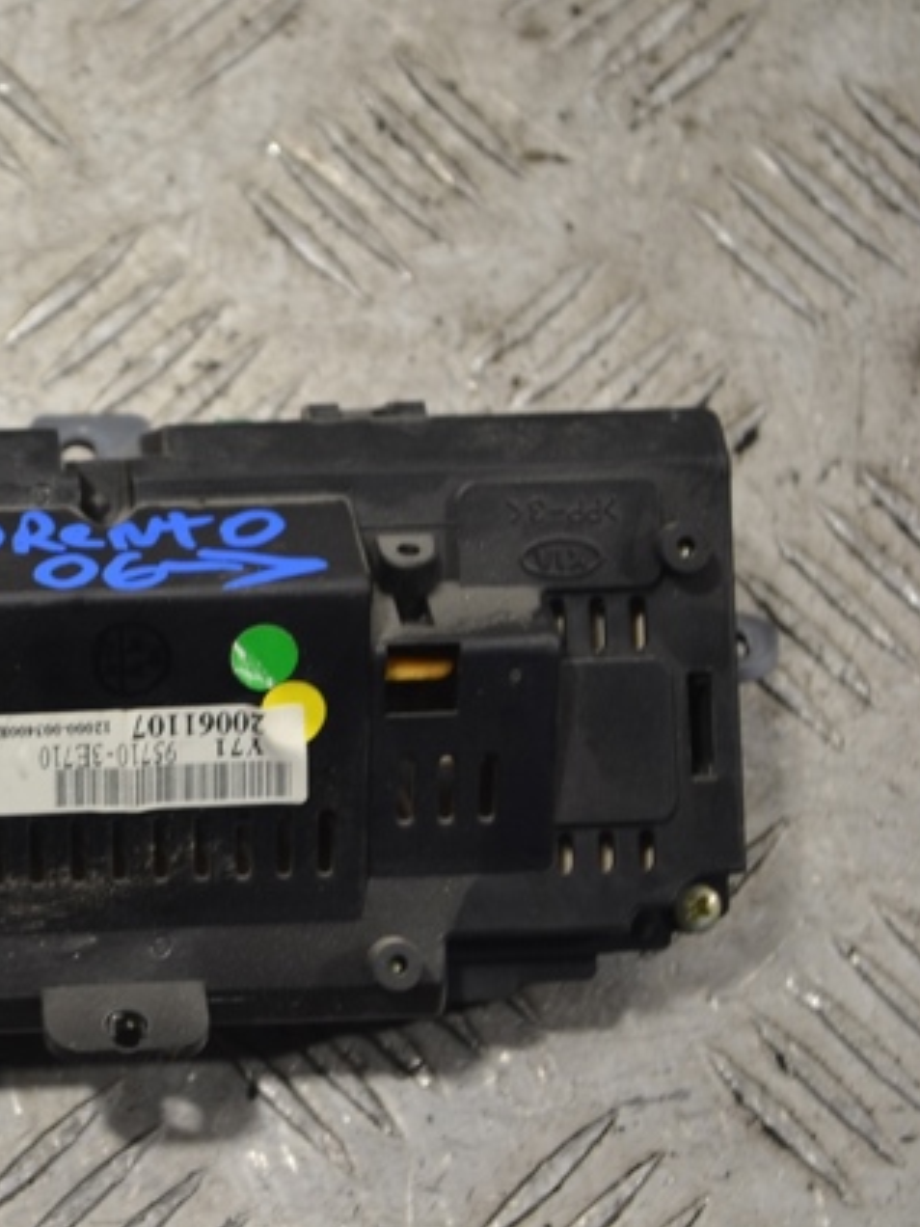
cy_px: 614
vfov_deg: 16.5
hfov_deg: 12.3
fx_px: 4243
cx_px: 38
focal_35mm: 120
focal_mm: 55
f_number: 5.6
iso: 400
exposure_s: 1/80
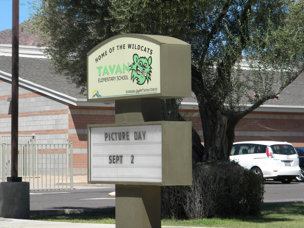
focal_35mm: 124
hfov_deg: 15.9
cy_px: 114
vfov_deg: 12.0
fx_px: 1089
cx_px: 152
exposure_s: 1/500
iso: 92
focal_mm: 22.5
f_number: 4.8
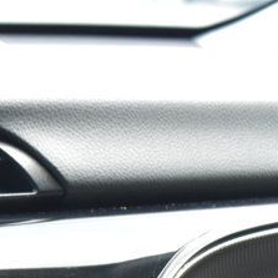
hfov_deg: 8.9
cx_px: -262
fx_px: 1699
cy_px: 405
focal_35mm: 187
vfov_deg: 9.1
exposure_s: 1/30
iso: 400
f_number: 7.1
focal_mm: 32
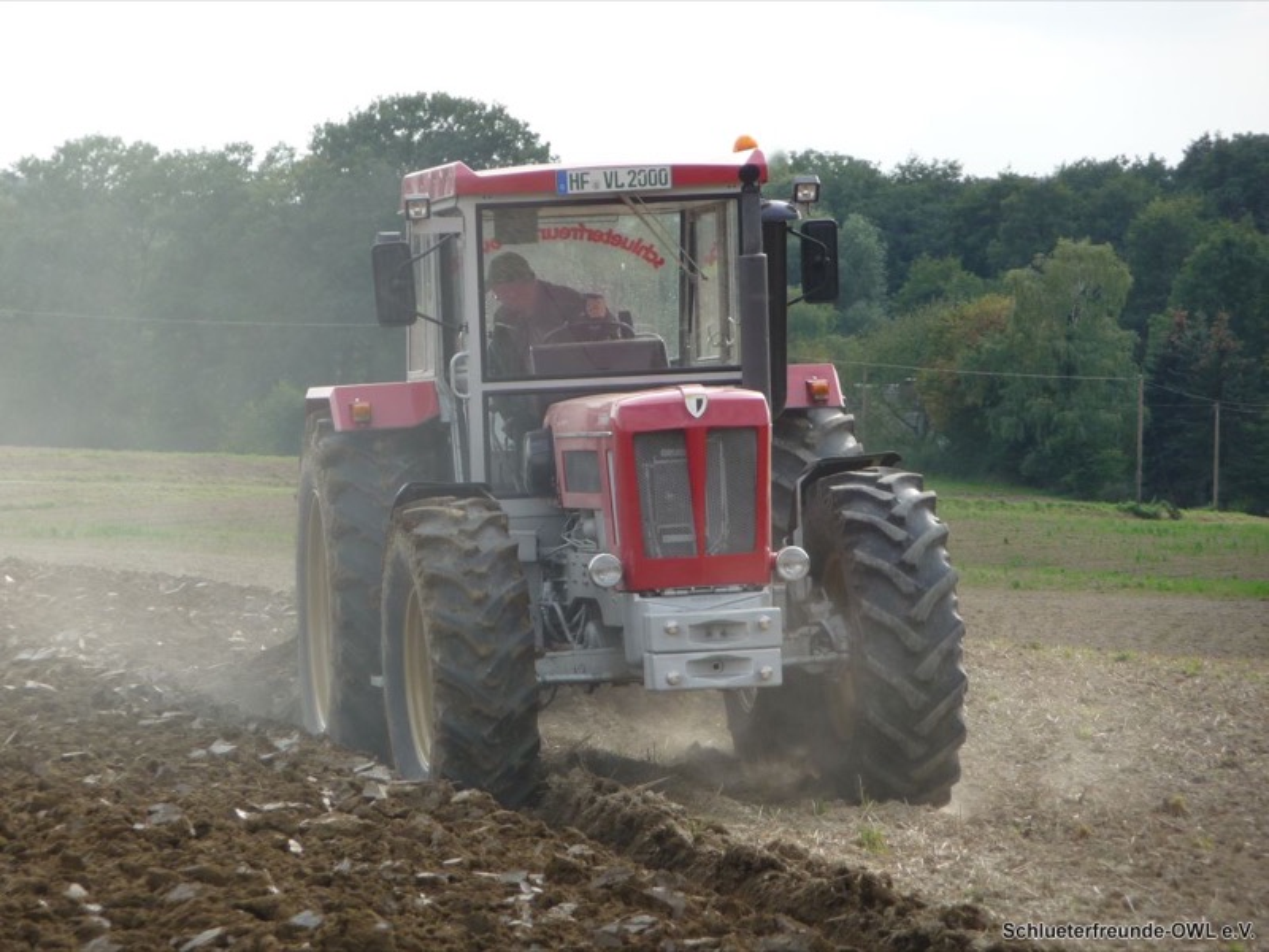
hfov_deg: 8.7
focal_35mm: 228
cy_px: 476
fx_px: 8358
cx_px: 634
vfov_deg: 6.5
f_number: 4.9
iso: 100
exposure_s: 1/200
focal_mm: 39.2
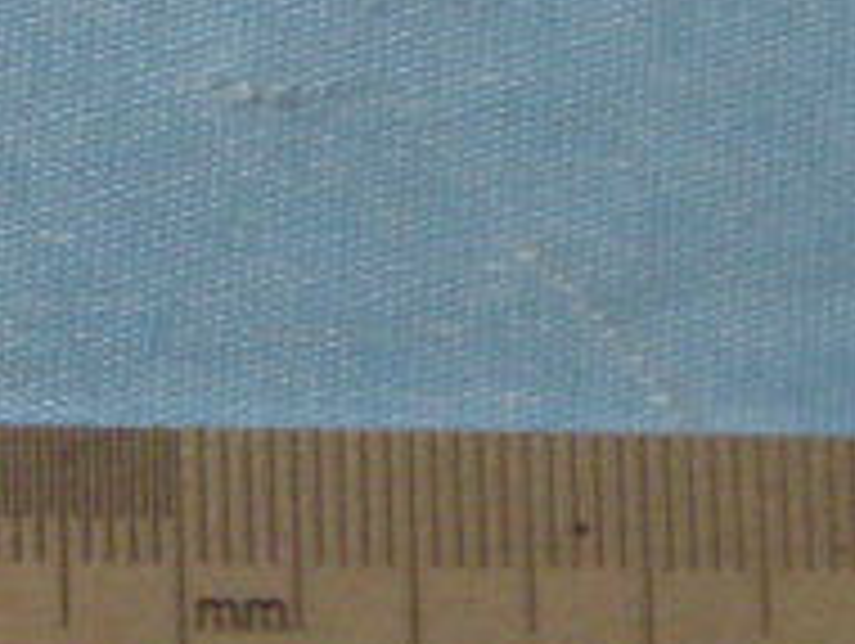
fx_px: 5589
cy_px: -225
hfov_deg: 7.9
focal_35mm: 226
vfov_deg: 6.5
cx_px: -1444
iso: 328
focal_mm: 7.4
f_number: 3.2
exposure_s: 1/60.4
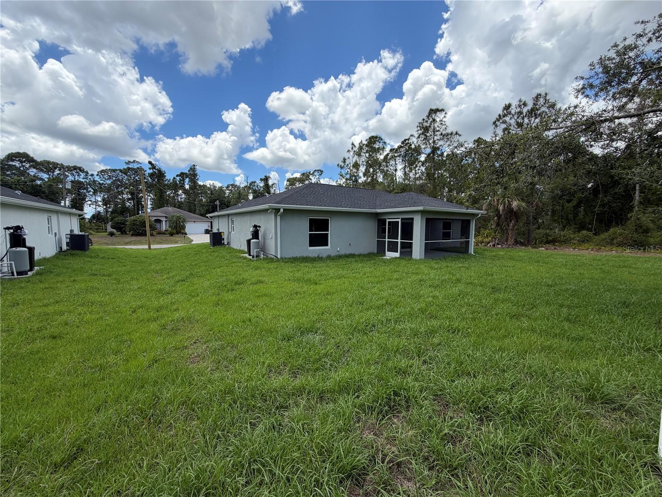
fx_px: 268
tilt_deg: -4.9
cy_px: 248
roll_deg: +0.5
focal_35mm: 14
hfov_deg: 102.1
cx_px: 331
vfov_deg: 85.7
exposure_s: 1/770
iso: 25
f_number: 2.2
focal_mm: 2.22
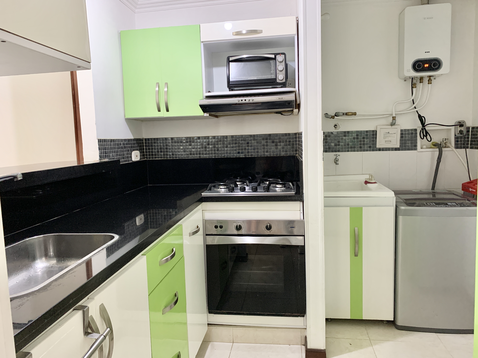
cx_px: 239
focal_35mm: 26
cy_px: 179
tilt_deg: -6.8
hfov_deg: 67.3
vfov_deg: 53.1
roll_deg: +2.0
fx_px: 359
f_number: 1.8
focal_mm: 4.25
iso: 320
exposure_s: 1/60
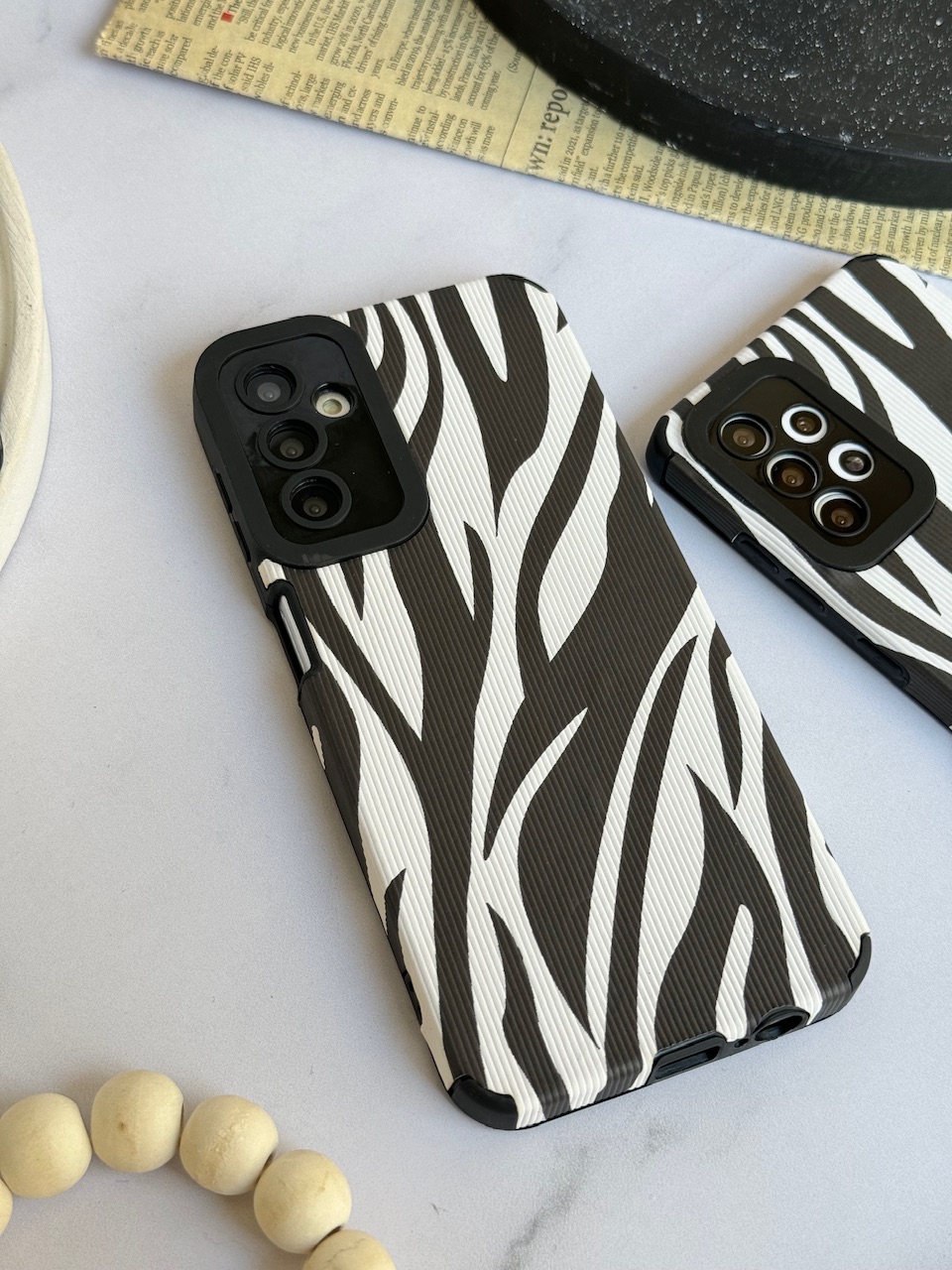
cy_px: 635
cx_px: 476
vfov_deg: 39.7
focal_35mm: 48
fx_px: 1760
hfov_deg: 30.3
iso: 80
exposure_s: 1/121
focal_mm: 6.76
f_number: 1.78
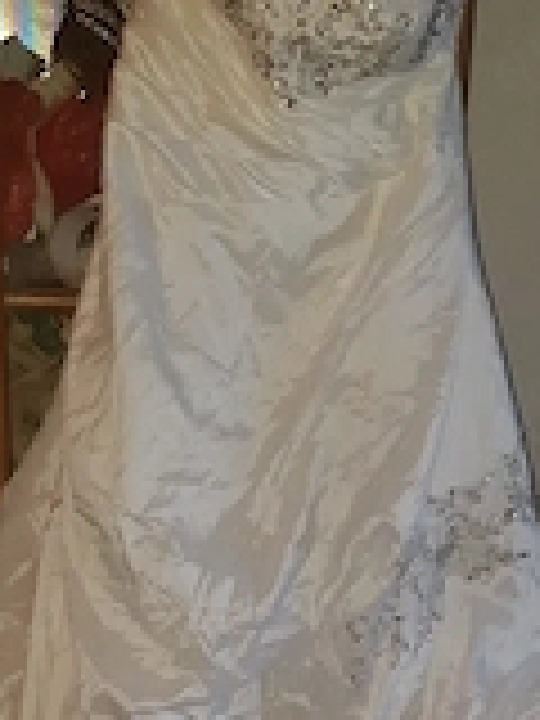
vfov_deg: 27.8
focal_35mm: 65
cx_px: 374
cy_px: 742
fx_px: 1352
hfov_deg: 22.5
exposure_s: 1/50
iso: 125
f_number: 1.7
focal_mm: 3.93
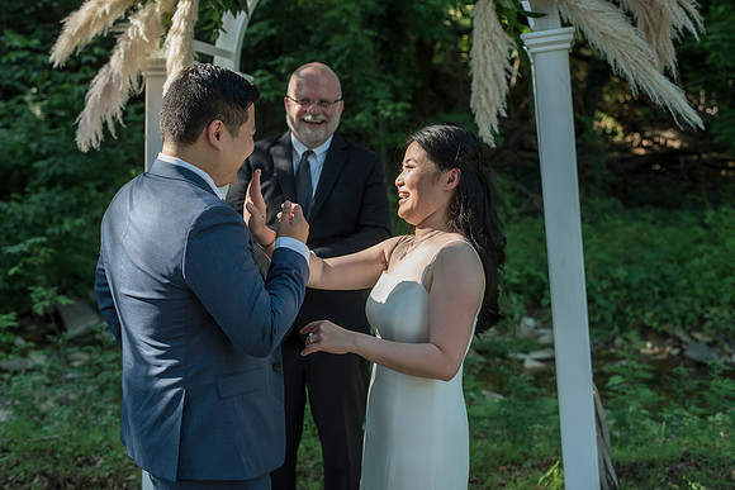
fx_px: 1042
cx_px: 373
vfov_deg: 26.5
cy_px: 242
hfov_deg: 38.9
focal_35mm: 51
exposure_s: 1/1250
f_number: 4
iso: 1000
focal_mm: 50
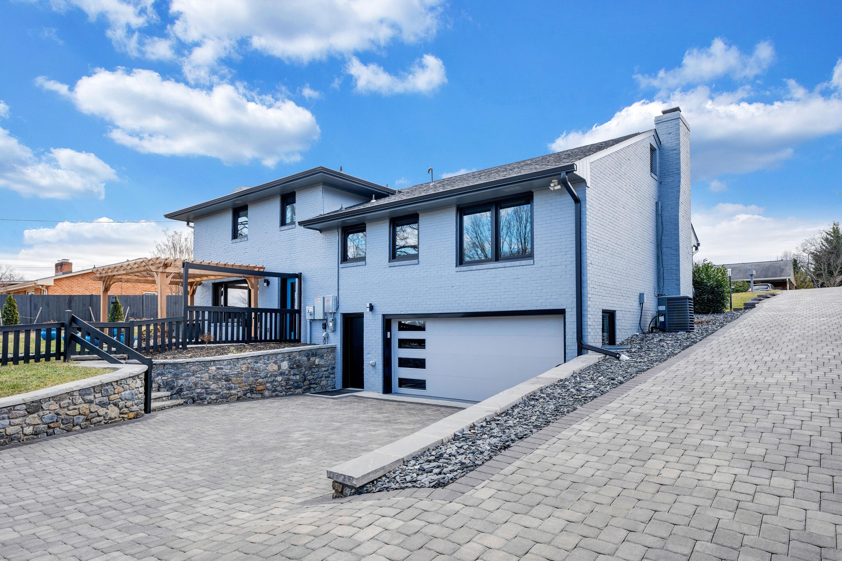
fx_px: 491
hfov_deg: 81.2
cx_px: 421
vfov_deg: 59.5
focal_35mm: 21
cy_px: 280
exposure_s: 1/160
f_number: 9
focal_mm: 21
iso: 400
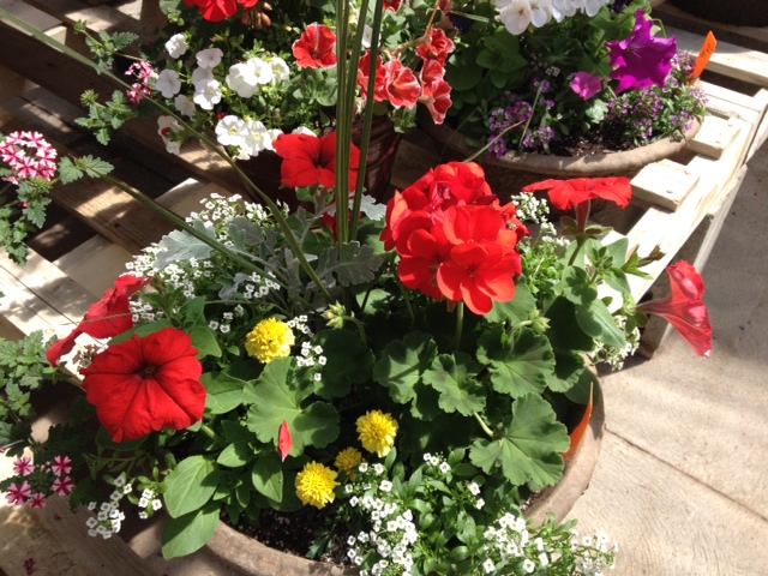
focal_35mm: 35
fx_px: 777
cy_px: 288
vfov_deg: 40.7
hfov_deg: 52.6
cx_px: 384
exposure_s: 1/812
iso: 50
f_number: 2.4
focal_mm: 4.28
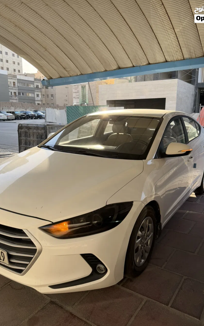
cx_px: 111
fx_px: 231
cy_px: 166
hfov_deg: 47.5
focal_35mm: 26
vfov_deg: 70.4
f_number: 1.78
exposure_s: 1/822
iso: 100
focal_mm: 6.76
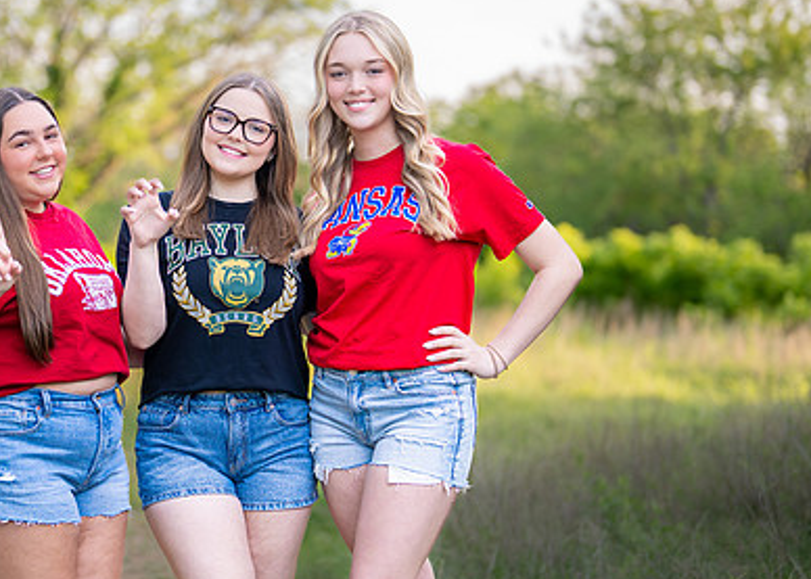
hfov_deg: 21.8
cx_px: 259
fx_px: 2096
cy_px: 279
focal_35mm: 91
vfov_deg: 15.7
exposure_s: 1/1250
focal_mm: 50
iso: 250
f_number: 1.2
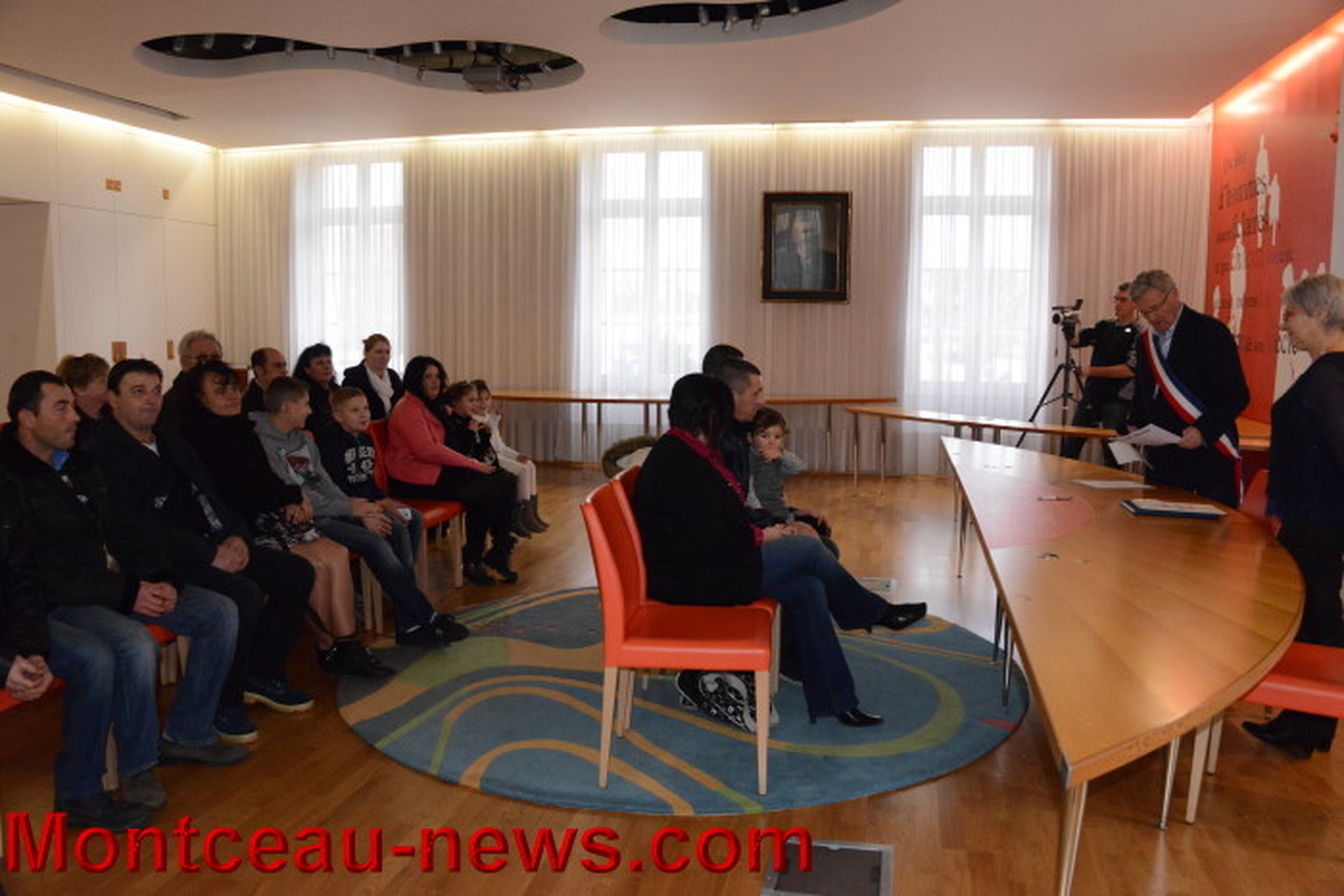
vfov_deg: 46.4
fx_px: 1045
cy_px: 448
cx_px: 672
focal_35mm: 28
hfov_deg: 65.5
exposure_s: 1/250
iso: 6400
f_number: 9
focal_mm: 28
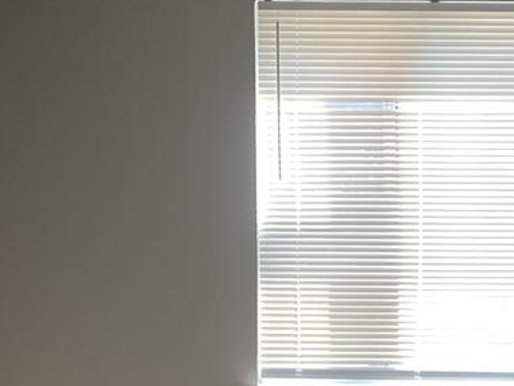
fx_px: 1589
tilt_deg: -7.8
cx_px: 335
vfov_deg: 13.6
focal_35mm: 107
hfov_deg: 18.3
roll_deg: -0.5
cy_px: 415
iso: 32
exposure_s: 1/120
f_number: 1.8
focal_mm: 3.99
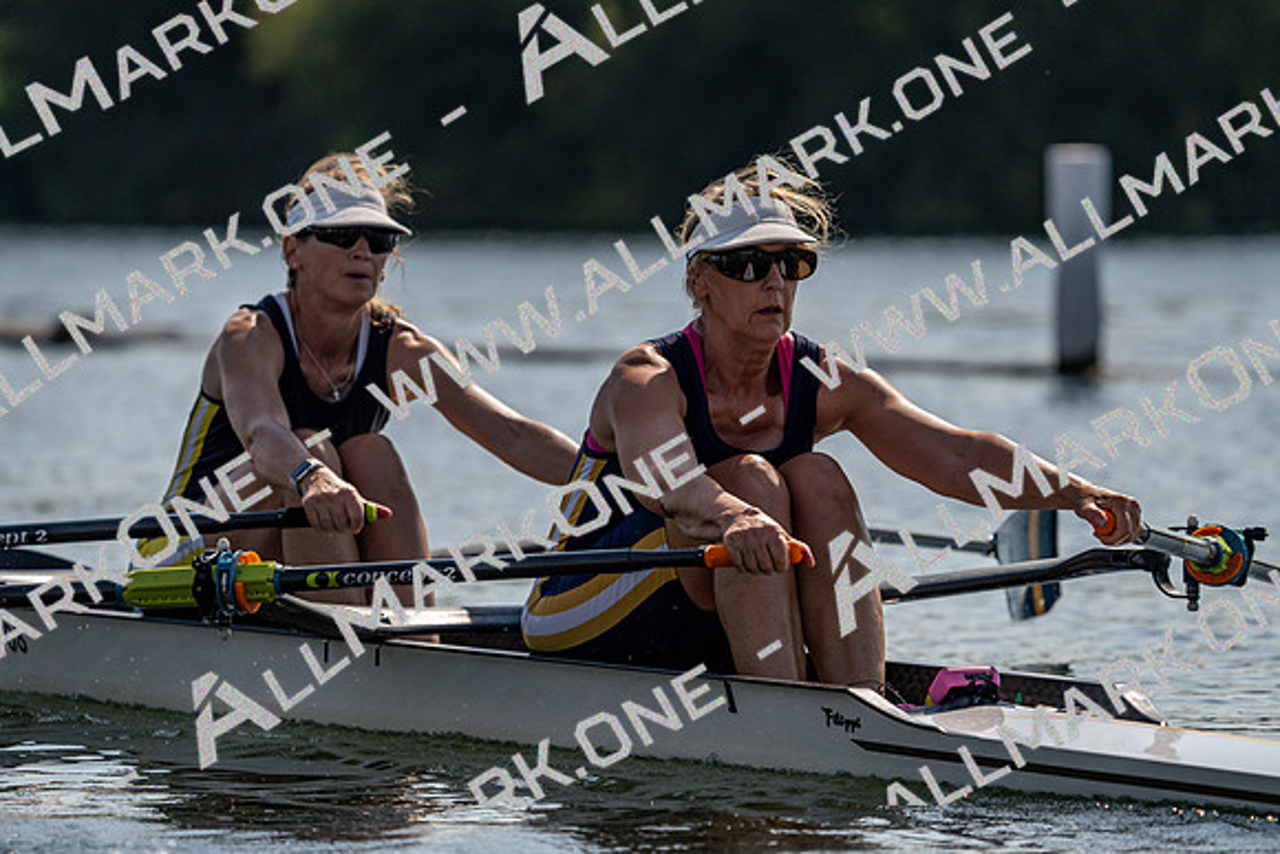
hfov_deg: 6.5
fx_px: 11309
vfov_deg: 4.3
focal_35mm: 318
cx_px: 640
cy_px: 427
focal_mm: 318
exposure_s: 1/1600
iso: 125
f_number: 6.3
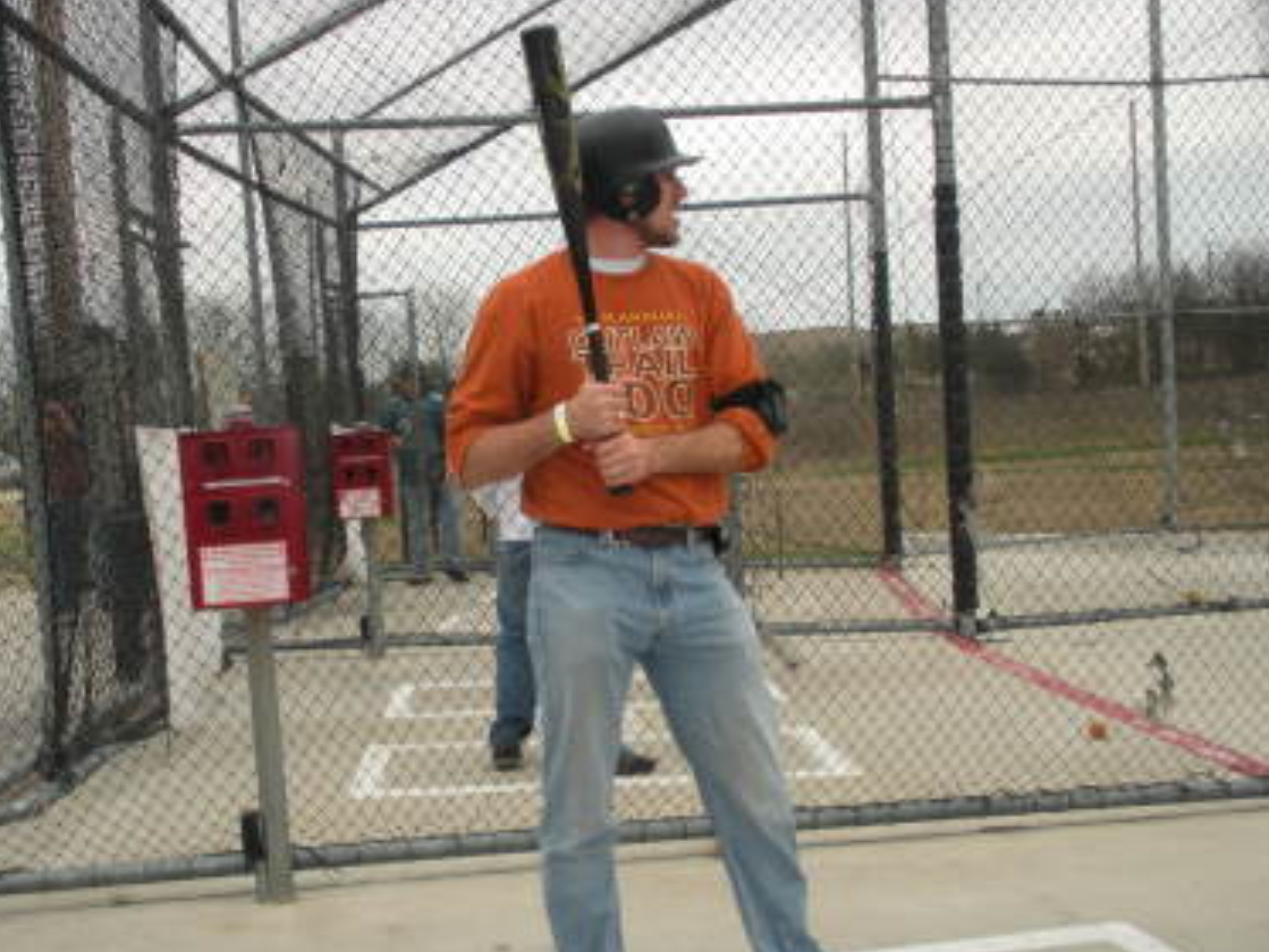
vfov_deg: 32.9
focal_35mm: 44
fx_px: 1614
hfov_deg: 42.9
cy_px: 510
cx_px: 592
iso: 88
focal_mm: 6.3
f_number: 3.5
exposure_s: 1/162
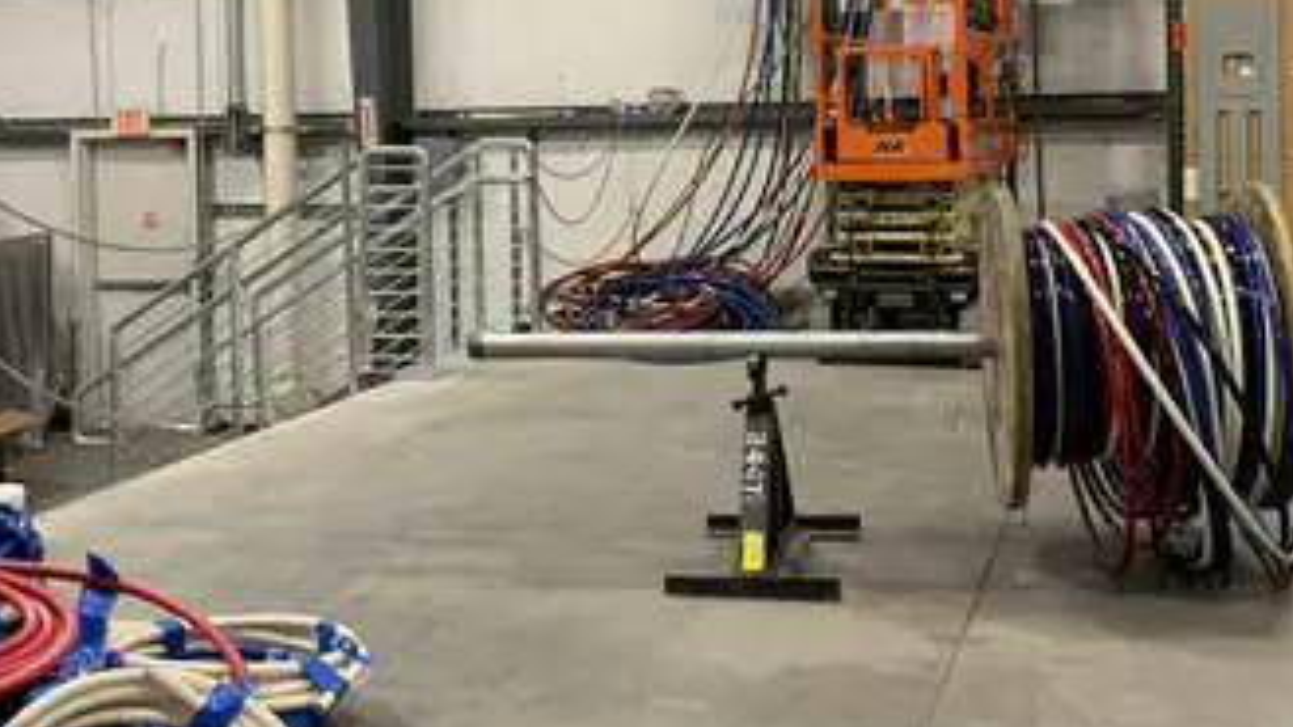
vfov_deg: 24.4
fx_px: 1646
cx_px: 666
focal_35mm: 48
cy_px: 126
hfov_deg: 42.9
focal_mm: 3
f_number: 1.8
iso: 100
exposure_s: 1/60
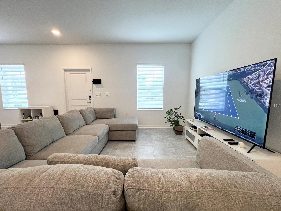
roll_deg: +0.4
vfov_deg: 89.9
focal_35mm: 13
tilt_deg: -6.1
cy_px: 106
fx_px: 106
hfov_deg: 106.2
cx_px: 140
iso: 160
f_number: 1.8
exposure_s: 1/120
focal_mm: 1.57
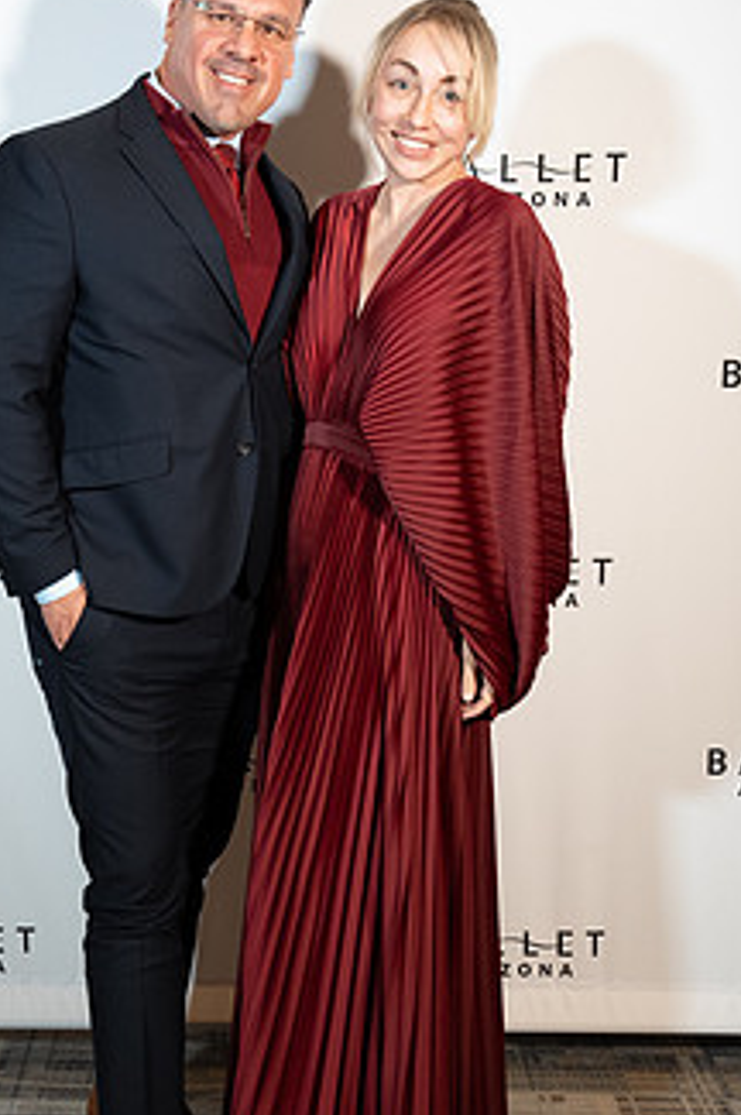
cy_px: 587
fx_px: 2011
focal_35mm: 65
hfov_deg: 20.8
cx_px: 250
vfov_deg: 31.0
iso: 1600
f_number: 2.8
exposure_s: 1/160
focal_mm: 46.9
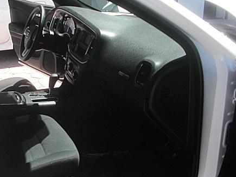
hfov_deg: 35.5
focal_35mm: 53
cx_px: 65
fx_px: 361
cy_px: 94
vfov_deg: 27.5
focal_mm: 6.3
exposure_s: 1/320
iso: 50
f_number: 2.8
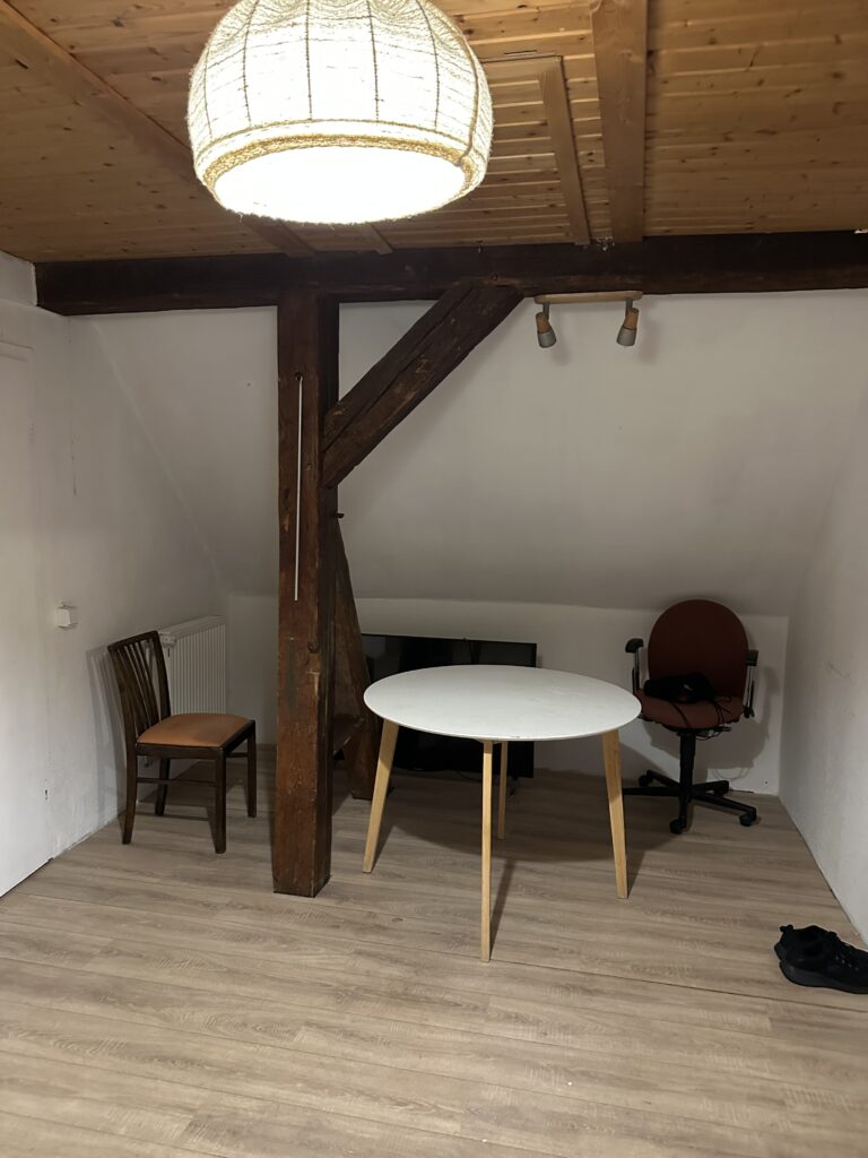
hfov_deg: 56.8
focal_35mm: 24
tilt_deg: -5.6
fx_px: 802
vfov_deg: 71.6
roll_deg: -0.2
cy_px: 579
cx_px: 434
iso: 800
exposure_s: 1/33
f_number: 1.78
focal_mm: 6.86
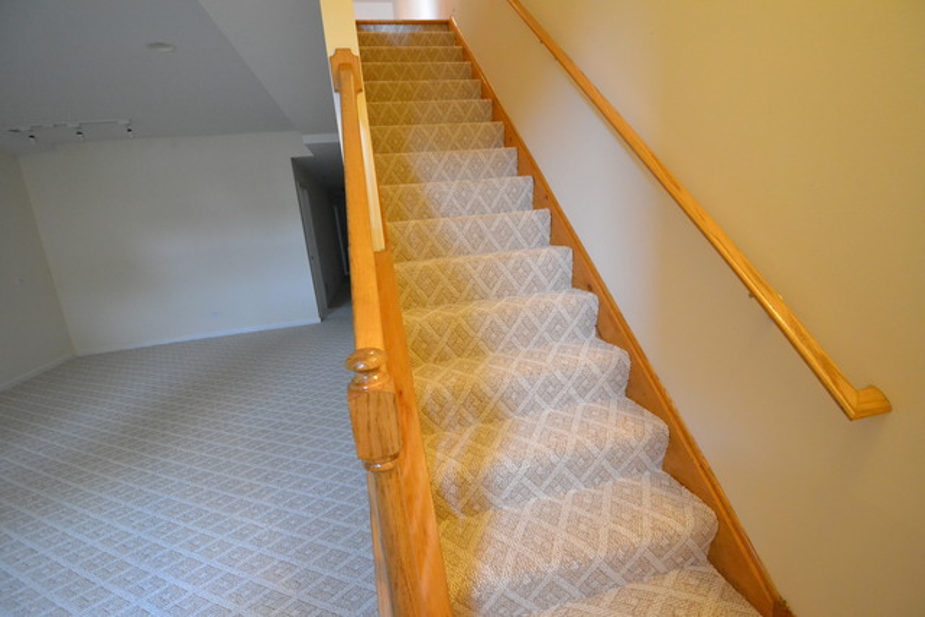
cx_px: 462
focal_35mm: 15
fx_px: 385
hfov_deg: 100.4
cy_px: 308
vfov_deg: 77.4
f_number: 3.5
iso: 3200
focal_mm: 10
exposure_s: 1/50
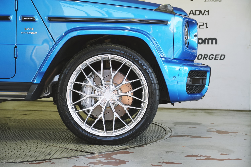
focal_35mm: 74
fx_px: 512
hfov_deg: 27.5
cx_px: 126
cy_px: 84
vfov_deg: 18.5
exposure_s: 1/160
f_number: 5
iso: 640
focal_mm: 49
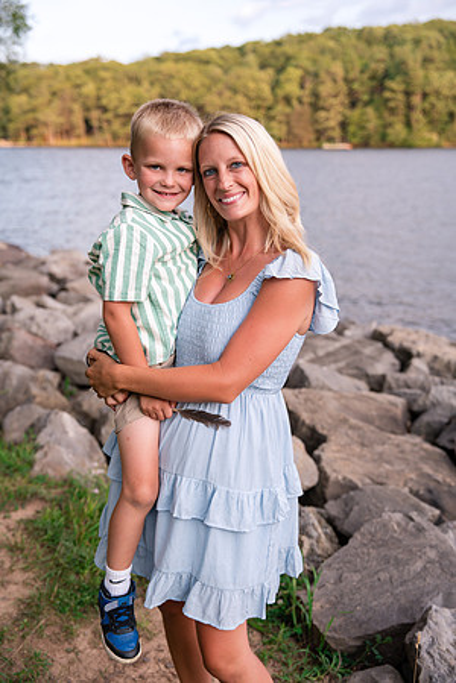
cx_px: 228
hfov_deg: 32.6
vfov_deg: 47.4
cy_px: 342
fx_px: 779
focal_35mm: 41
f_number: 3.2
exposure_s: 1/400
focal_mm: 41
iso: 200
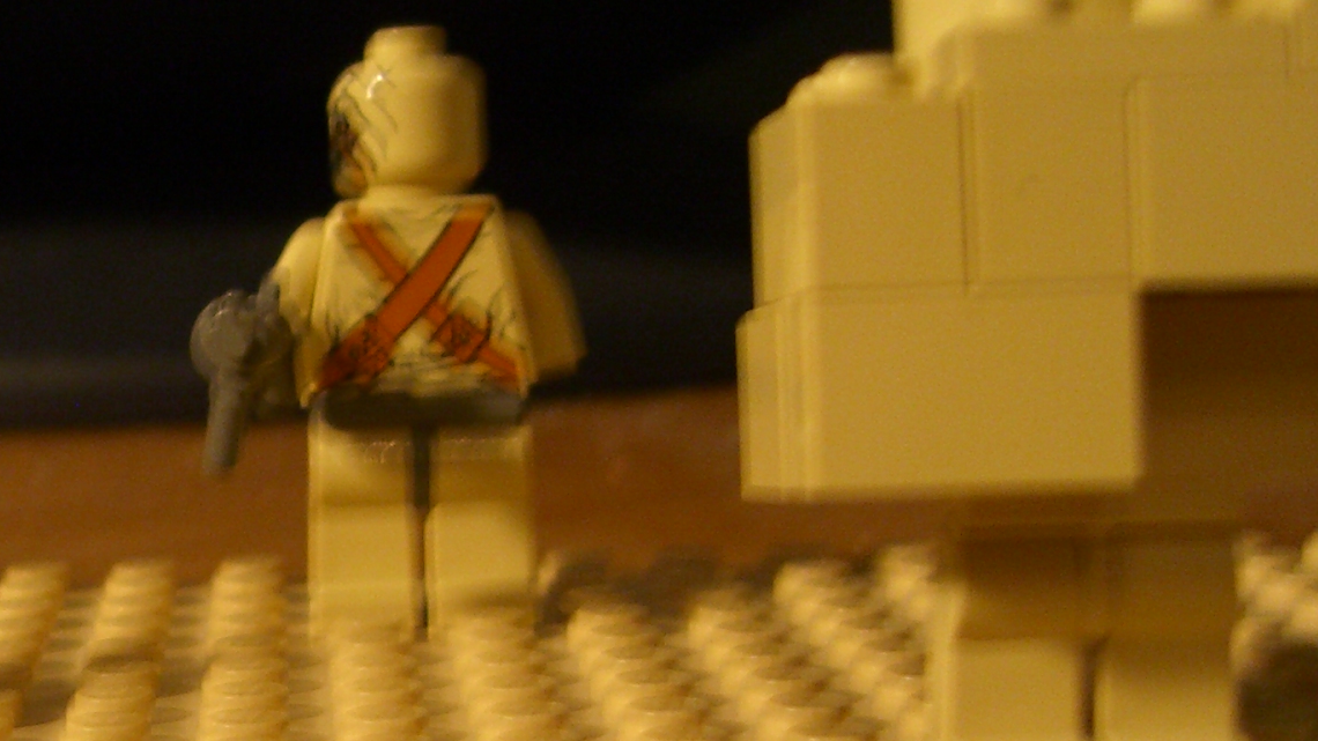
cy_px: 721
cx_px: -114
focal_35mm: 93
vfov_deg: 12.9
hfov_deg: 21.8
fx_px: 3250
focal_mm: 7.9
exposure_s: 1/8
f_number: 2.8
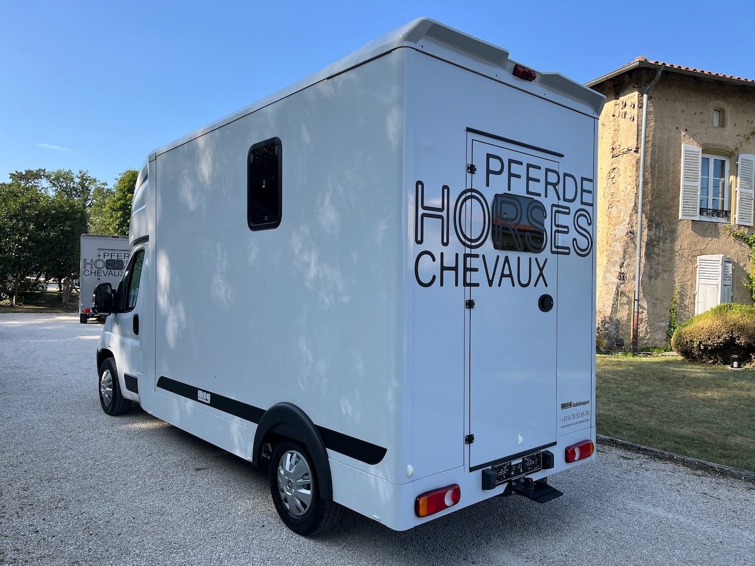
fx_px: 567
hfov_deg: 67.3
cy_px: 283
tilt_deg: +0.0
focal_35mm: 26
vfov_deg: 53.1
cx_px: 378
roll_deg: -1.8
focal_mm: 5.1
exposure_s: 1/1458
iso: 50
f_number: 1.6
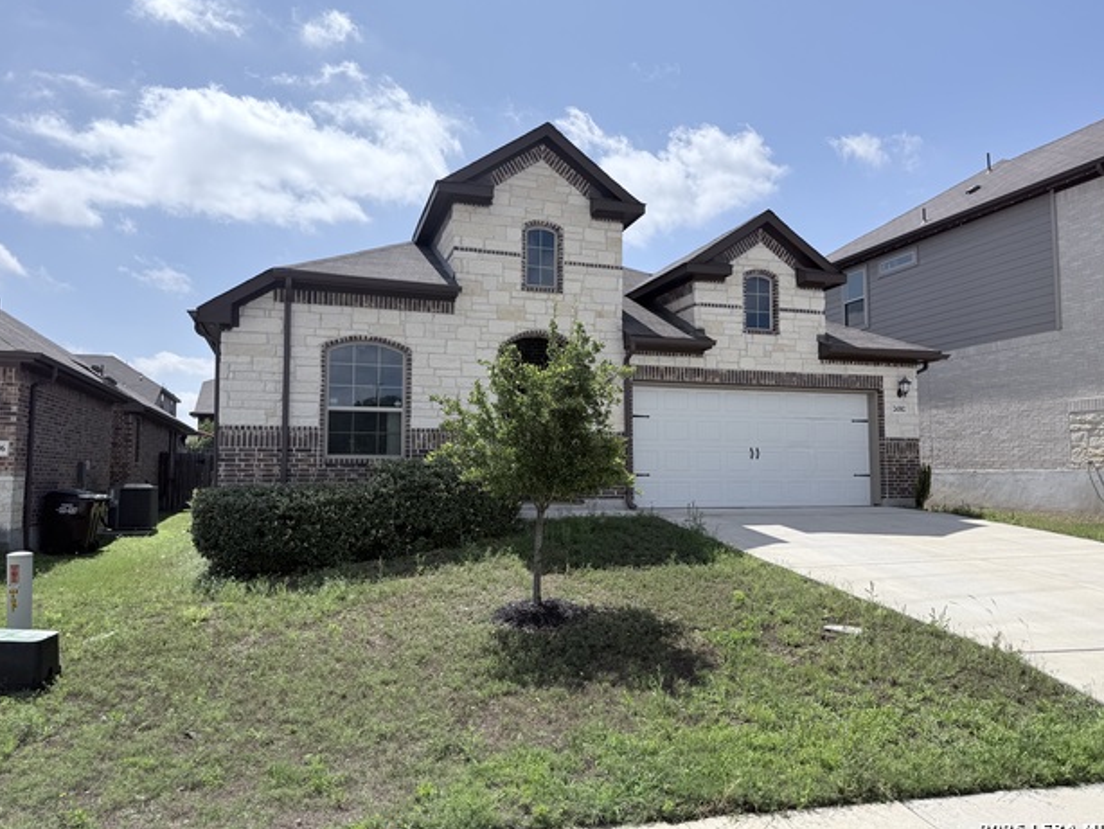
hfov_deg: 69.4
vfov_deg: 54.9
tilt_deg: +4.7
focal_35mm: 25
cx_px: 547
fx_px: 798
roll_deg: -0.1
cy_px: 408
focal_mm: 6.76
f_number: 1.78
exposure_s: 1/7353
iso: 80
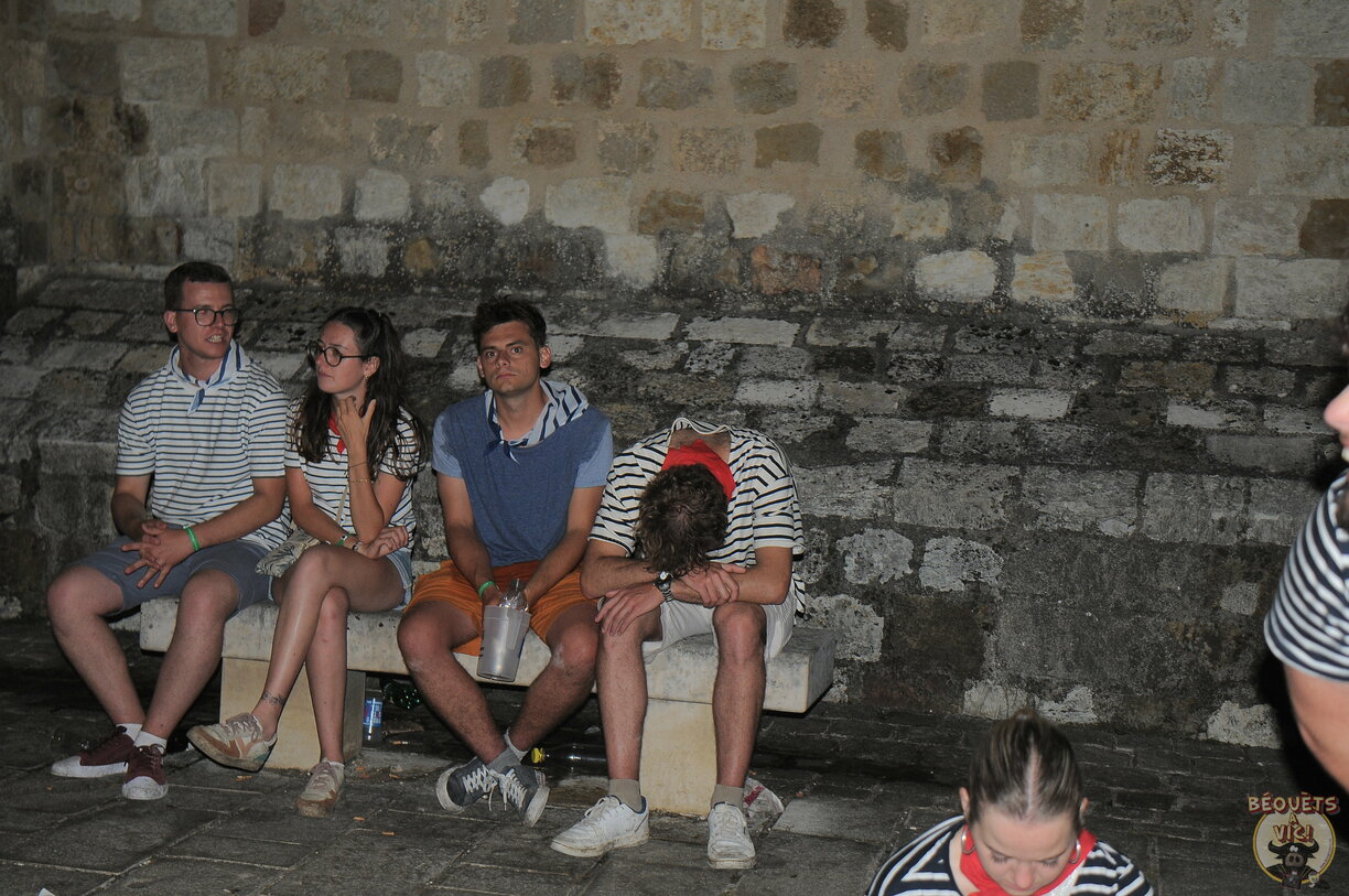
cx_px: 674
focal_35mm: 60
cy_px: 448
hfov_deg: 33.4
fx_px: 2246
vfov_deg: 22.6
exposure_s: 1/60
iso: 360
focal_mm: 40
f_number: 4
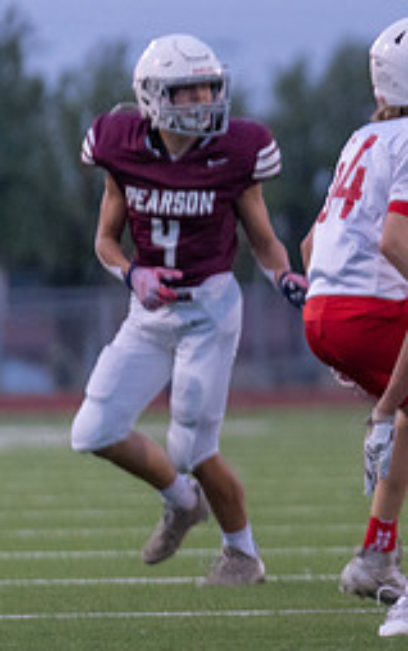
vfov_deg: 2.8
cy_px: 310
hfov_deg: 1.8
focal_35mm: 742
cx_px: 962
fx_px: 13186
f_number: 2.8
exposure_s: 1/1250
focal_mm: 200
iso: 2000
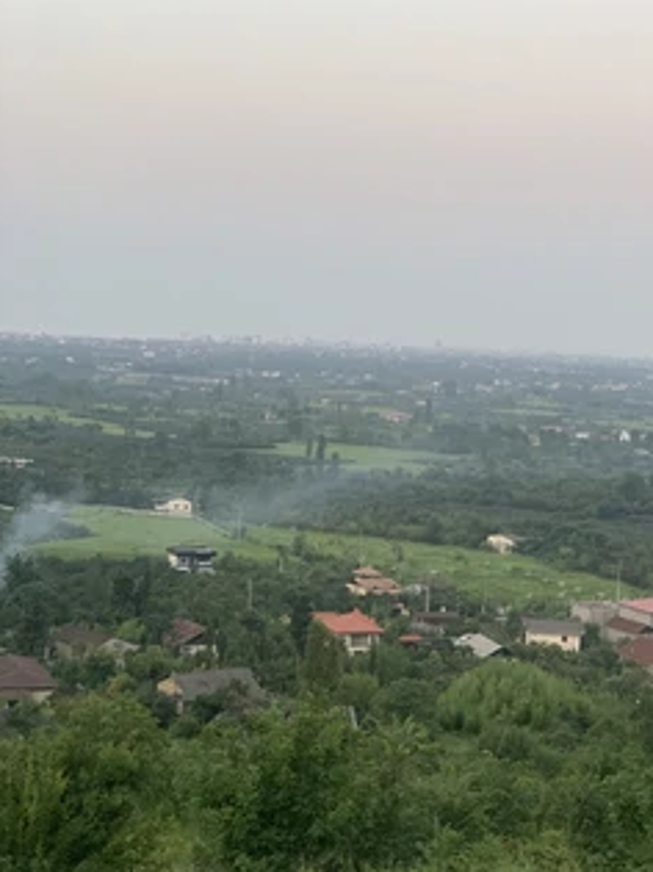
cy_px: 479
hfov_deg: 22.2
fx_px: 1661
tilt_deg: -4.4
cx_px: 407
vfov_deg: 29.4
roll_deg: -3.1
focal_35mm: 66
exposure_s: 1/122
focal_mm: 6
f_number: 2.4
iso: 50
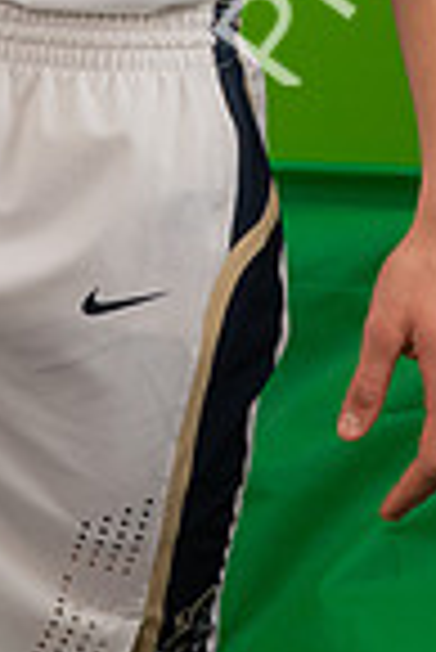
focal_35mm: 160
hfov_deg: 8.5
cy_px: -577
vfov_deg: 11.7
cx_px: -18
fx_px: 2900
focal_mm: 28
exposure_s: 1/60
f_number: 18
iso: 800
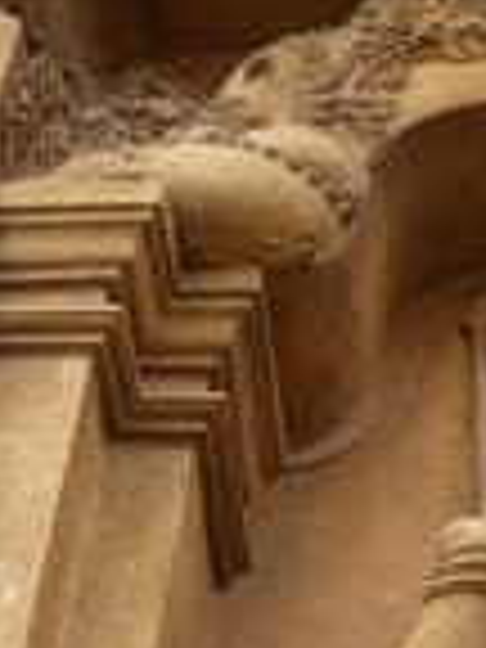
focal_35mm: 161
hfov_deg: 9.0
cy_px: 886
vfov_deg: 11.9
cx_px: 693
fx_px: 3014
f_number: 3.5
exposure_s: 1/60
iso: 100
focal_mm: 5
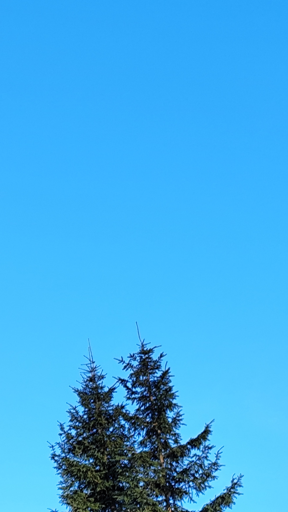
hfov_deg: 8.5
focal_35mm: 131
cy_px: 338
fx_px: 1779
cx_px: -378
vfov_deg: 16.3
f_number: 1.65
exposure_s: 1/218
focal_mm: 6.14
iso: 50
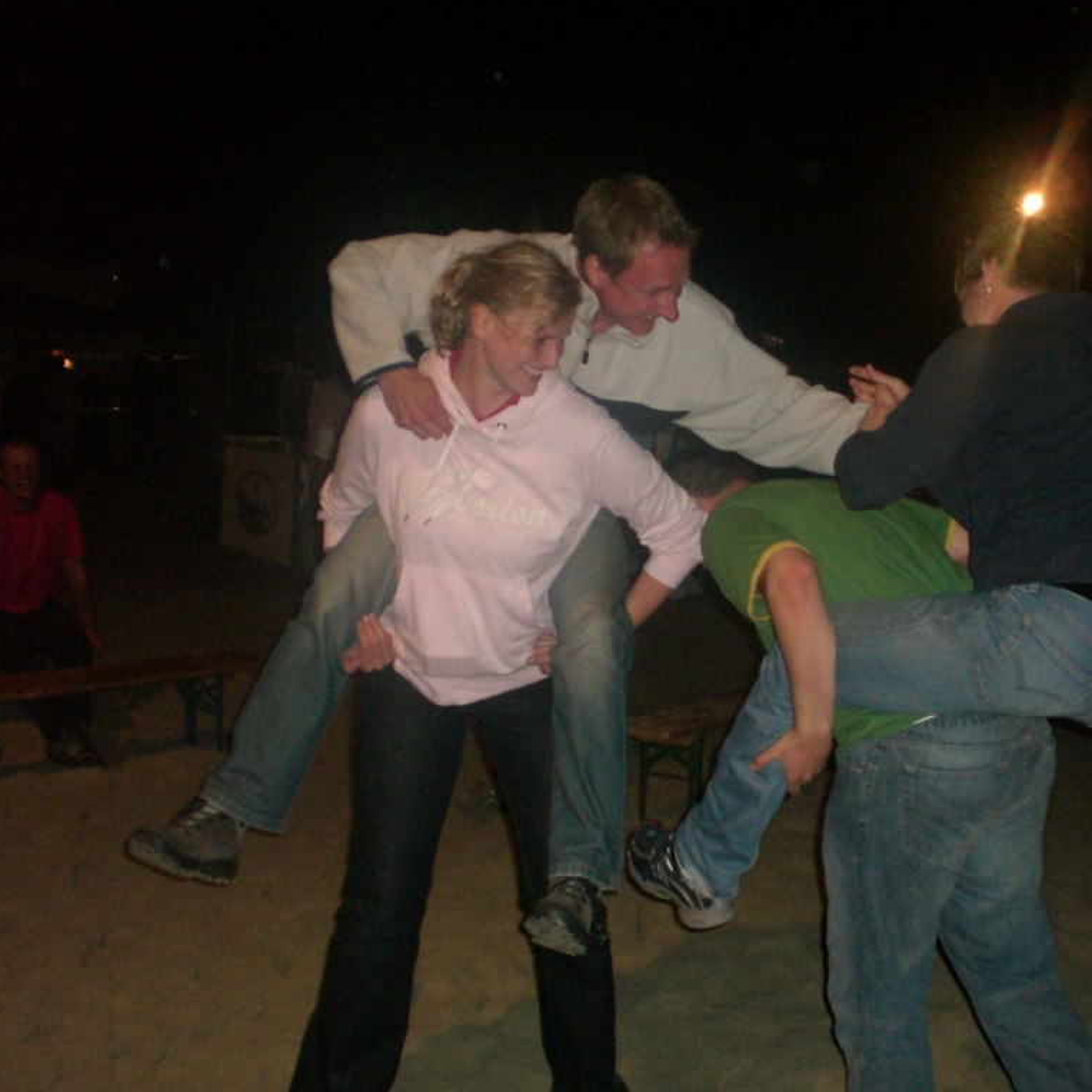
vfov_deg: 37.6
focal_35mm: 45
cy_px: 545
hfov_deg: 37.3
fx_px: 1606
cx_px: 703
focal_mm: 6.3
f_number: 3.1
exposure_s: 1/30
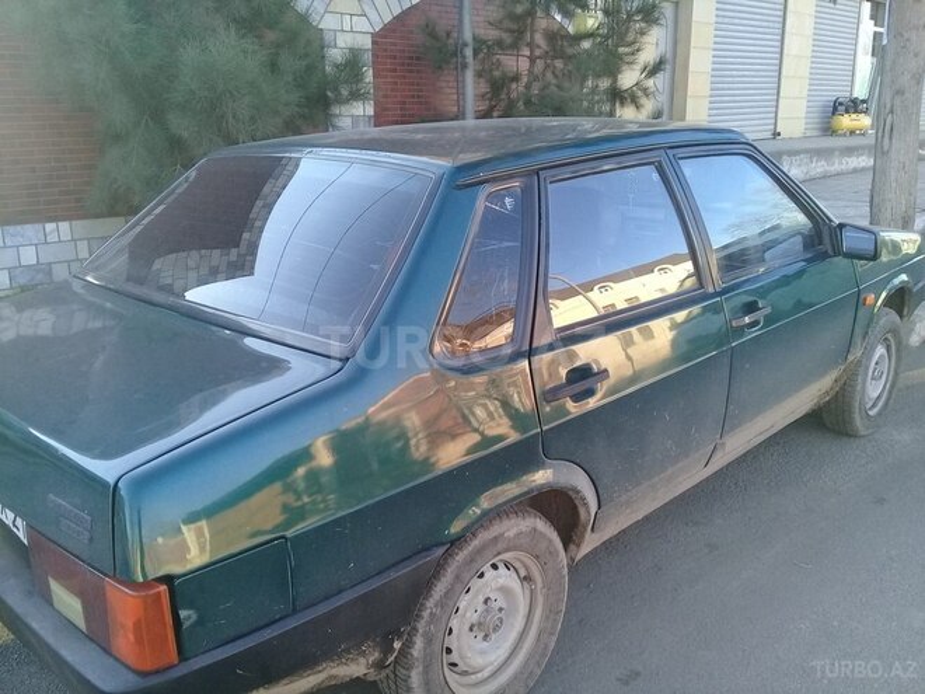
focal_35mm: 31
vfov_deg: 45.4
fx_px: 828
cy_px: 347
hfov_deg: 58.4
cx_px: 462
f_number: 2.2
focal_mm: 3.3
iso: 50
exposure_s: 1/106
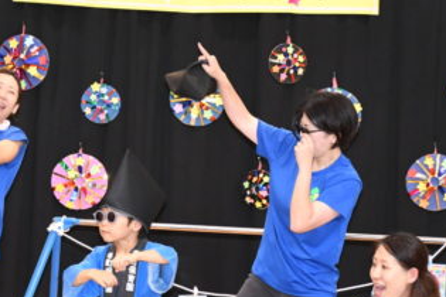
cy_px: 177
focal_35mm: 152
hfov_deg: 13.5
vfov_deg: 9.0
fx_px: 1883
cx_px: 161
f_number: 4.5
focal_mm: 48
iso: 2200
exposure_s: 1/250
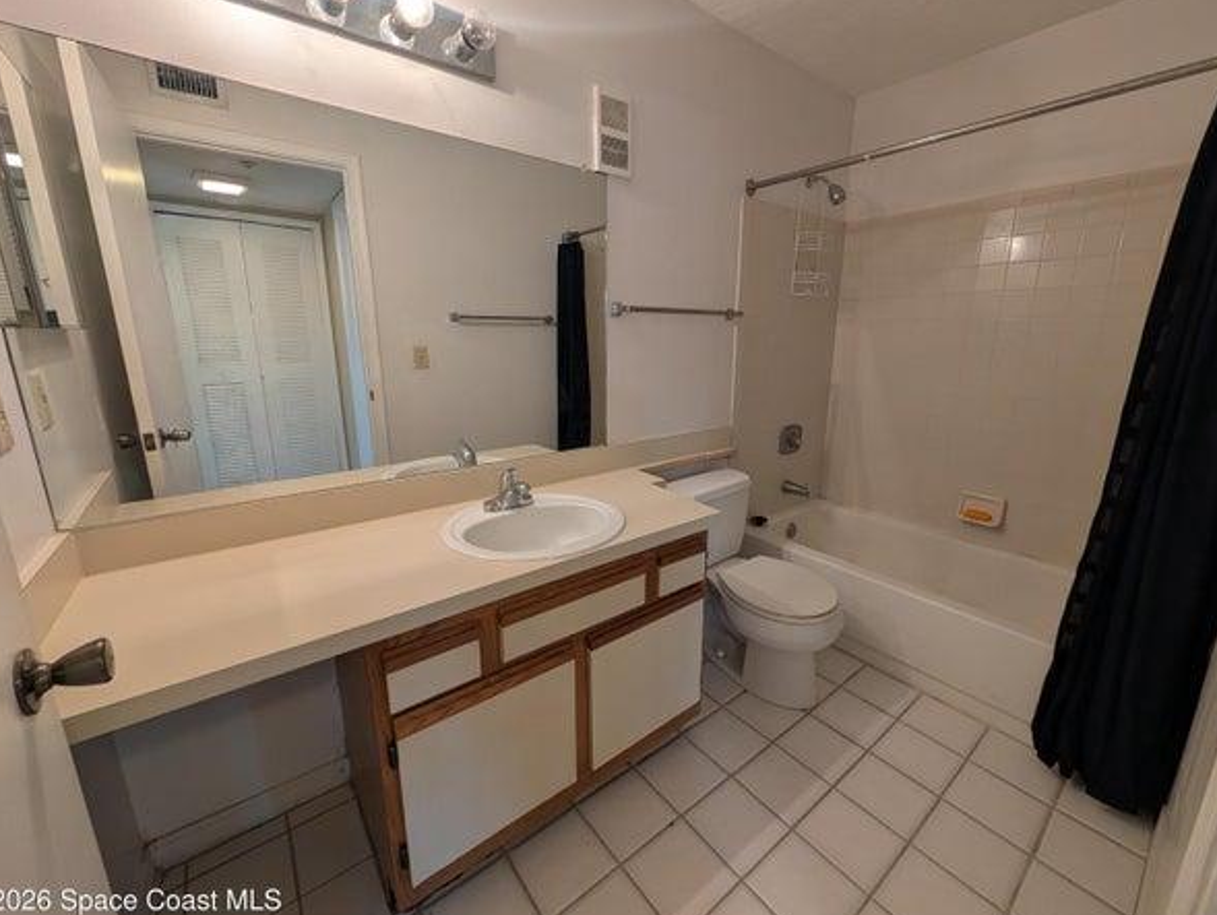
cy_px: 450
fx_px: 458
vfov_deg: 90.0
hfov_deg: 106.1
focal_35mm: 13
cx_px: 626
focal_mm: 2.02
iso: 69
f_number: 1.7
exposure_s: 1/40
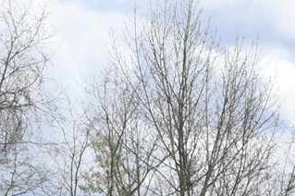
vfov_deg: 3.9
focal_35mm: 347
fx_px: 2841
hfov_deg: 5.6
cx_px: 901
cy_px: 404
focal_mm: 36
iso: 100
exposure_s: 1/320
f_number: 9
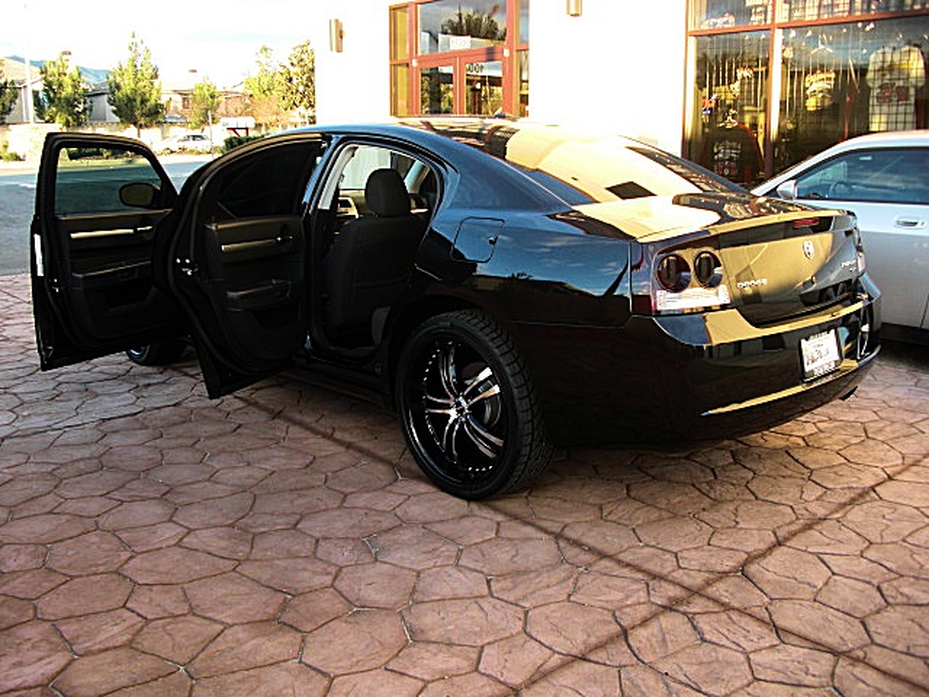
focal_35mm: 36
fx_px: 966
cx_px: 464
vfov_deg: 39.7
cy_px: 348
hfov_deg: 51.4
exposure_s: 1/100
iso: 100
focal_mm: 6.3
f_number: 2.8
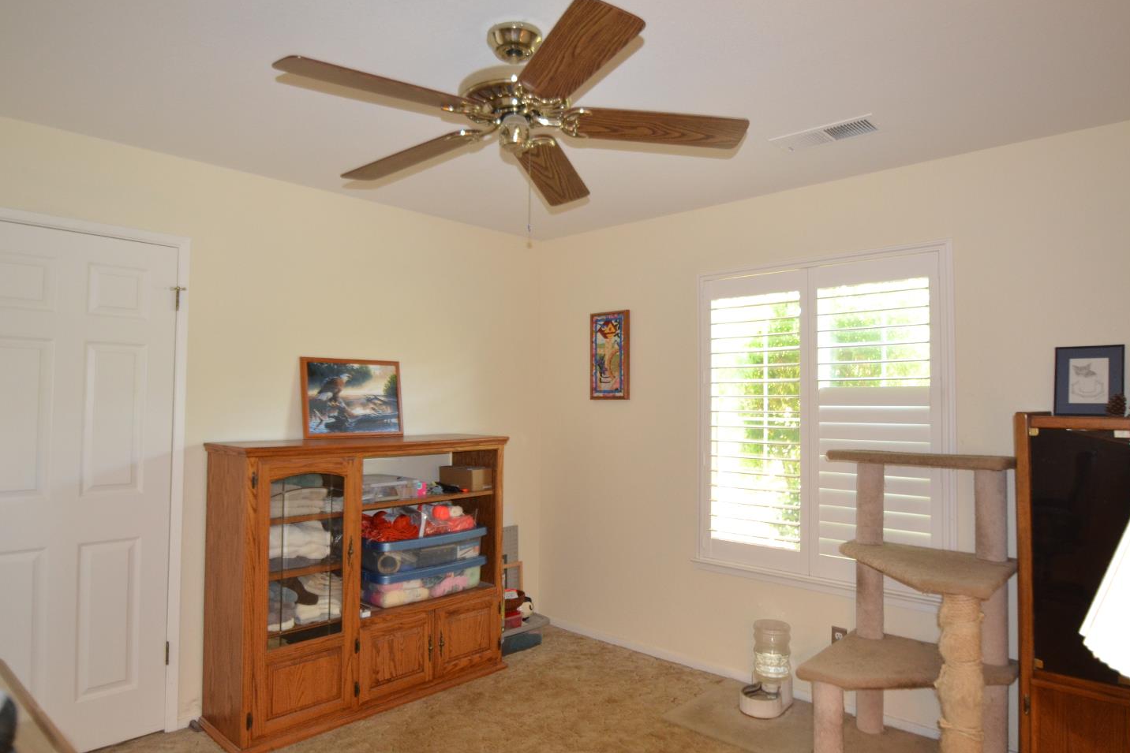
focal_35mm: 22
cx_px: 553
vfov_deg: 57.2
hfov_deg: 78.6
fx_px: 691
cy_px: 366
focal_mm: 14
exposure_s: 1/60
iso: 1000
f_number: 3.8
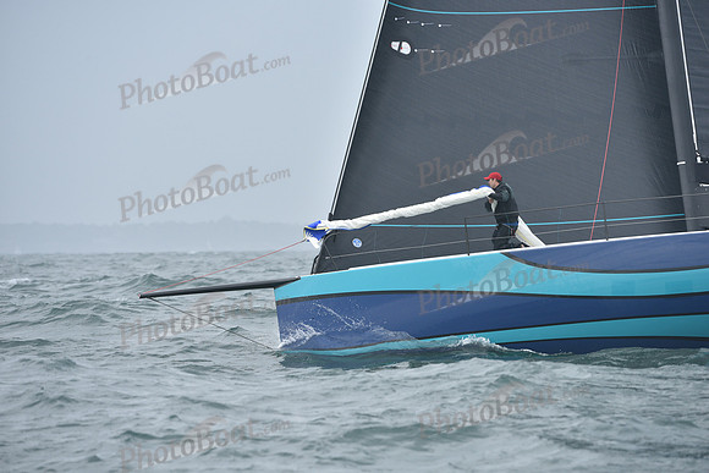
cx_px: 354
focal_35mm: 340
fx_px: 6697
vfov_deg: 4.0
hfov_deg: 6.1
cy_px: 236
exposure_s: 1/1000
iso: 320
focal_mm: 340
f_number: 7.1
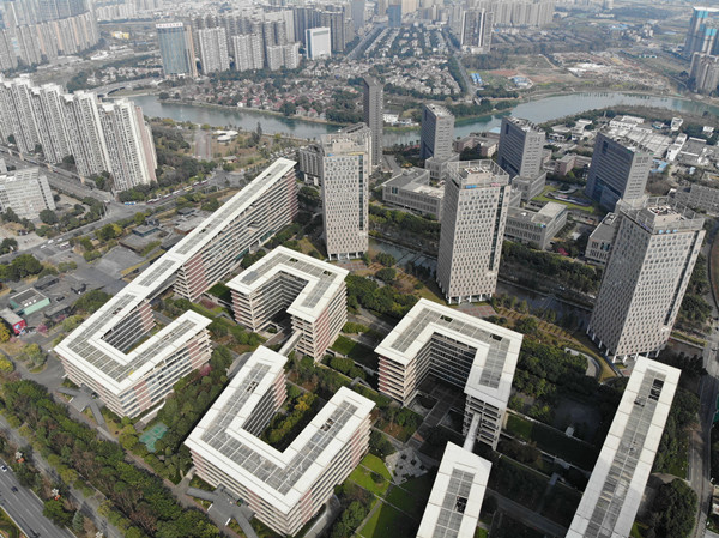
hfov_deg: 71.6
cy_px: 269
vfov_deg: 56.7
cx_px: 360
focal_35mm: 24
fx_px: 498
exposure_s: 1/712
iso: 100
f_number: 2.8
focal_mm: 4.5
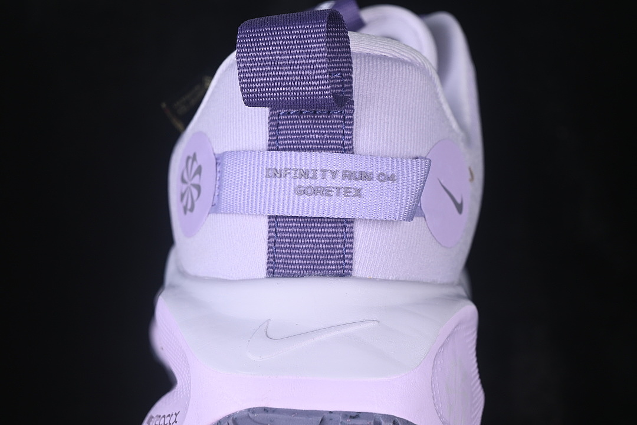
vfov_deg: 18.2
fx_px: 1327
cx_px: 318
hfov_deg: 27.0
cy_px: 212
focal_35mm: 75
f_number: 7.1
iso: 160
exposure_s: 1/80
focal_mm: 50
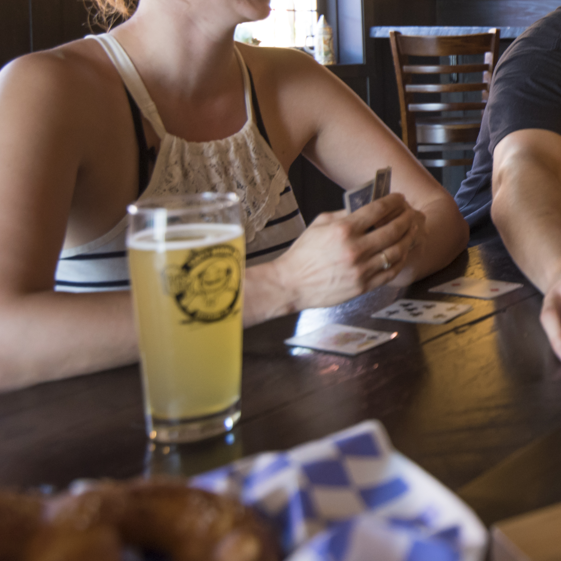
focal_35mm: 56
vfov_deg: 29.6
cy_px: 87
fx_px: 1027
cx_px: 661
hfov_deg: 27.2
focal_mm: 23
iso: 800
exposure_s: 1/50
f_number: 3.2
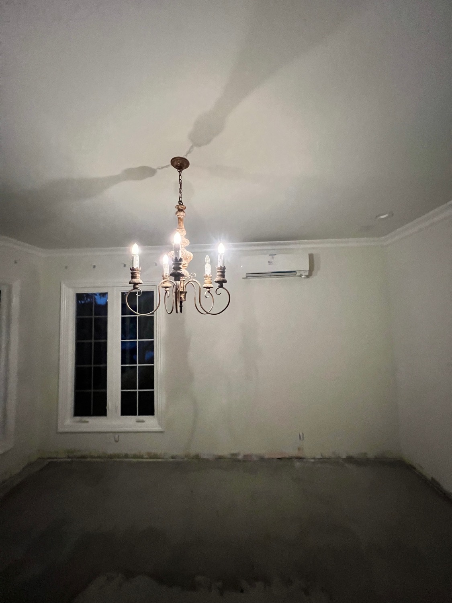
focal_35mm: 13
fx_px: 226
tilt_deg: +6.7
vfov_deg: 106.2
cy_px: 302
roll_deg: -0.5
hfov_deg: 89.9
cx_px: 226
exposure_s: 1/60
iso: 1000
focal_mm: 1.57
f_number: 1.8
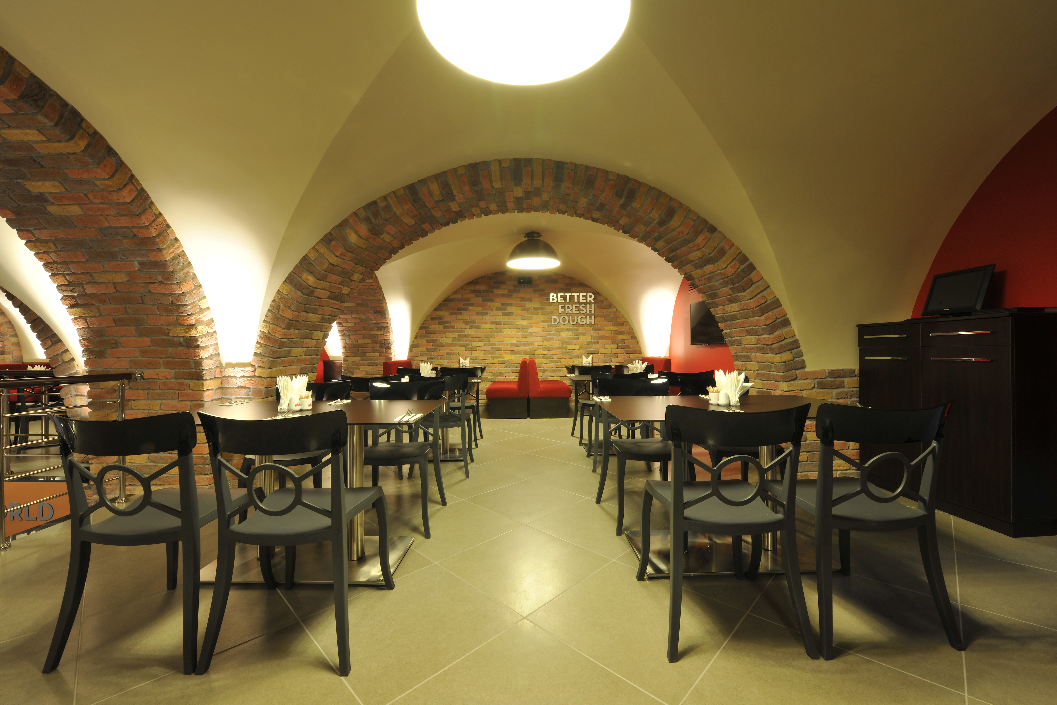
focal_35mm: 14
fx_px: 411
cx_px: 528
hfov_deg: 104.3
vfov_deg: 81.2
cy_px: 352
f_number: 22
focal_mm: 14
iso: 100
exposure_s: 10
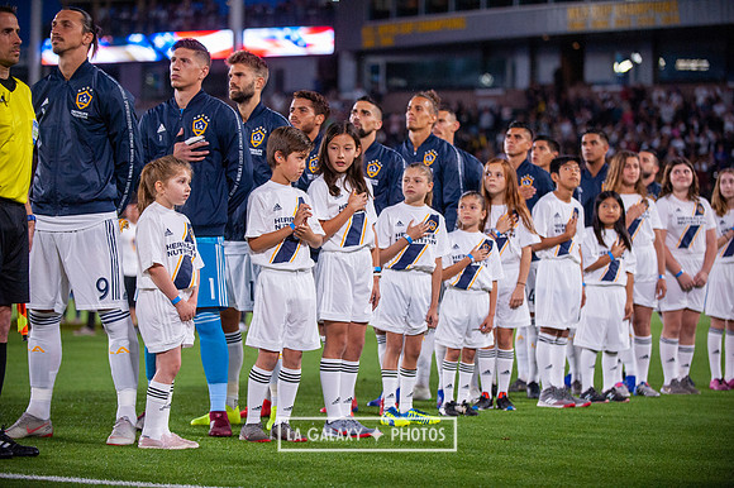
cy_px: 244
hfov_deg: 19.5
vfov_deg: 13.0
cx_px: 367
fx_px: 2140
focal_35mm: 105
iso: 1600
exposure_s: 1/2000
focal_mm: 105
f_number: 2.8
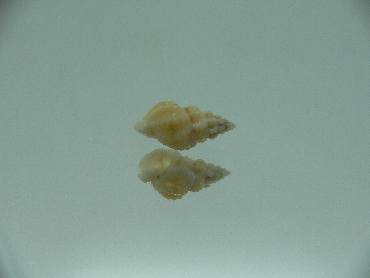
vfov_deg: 40.7
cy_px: 139
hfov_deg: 52.6
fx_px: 374
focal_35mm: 35
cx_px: 185
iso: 80
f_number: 2.8
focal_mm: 4.6
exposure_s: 1/60
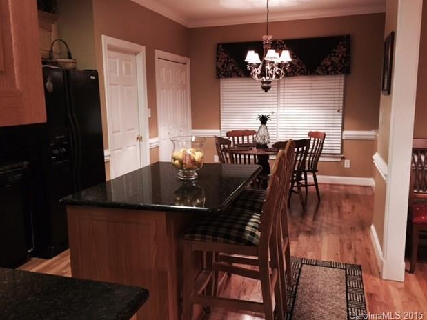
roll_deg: +1.5
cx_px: 208
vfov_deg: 46.8
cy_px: 157
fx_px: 370
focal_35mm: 30
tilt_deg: -9.9
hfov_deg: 60.0
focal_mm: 4.15
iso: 250
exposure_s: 1/17
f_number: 2.2
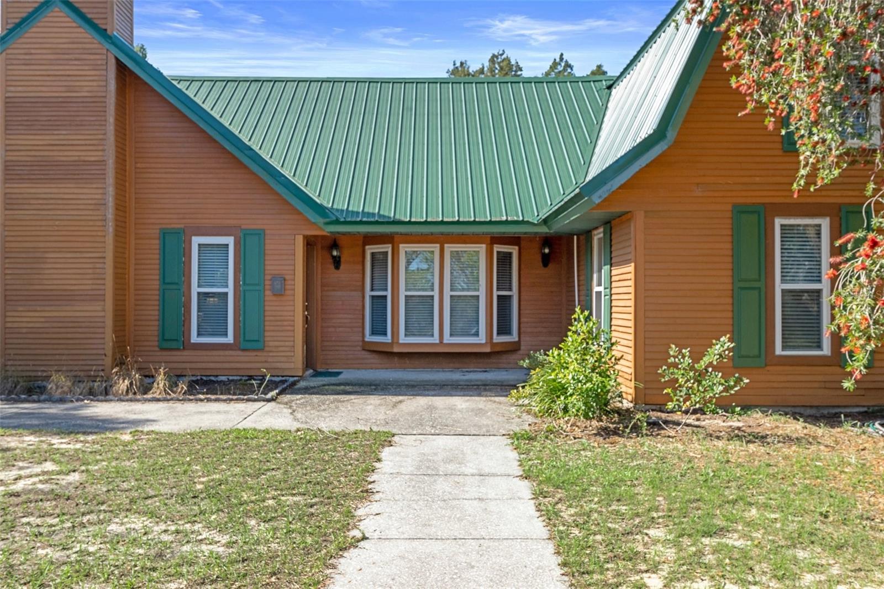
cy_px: 294
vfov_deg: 43.6
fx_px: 736
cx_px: 442
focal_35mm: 30
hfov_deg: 61.9
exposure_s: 1/200
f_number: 8
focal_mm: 20
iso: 250
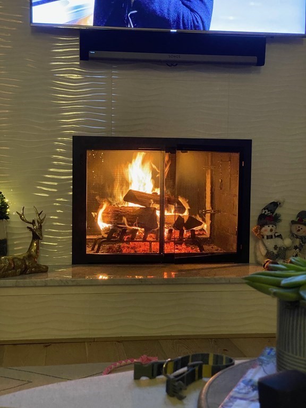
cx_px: 153
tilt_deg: -3.1
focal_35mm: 52
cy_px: 204
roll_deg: -0.6
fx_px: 613
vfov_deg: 36.8
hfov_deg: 28.0
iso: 800
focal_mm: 6
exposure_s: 1/30
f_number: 2
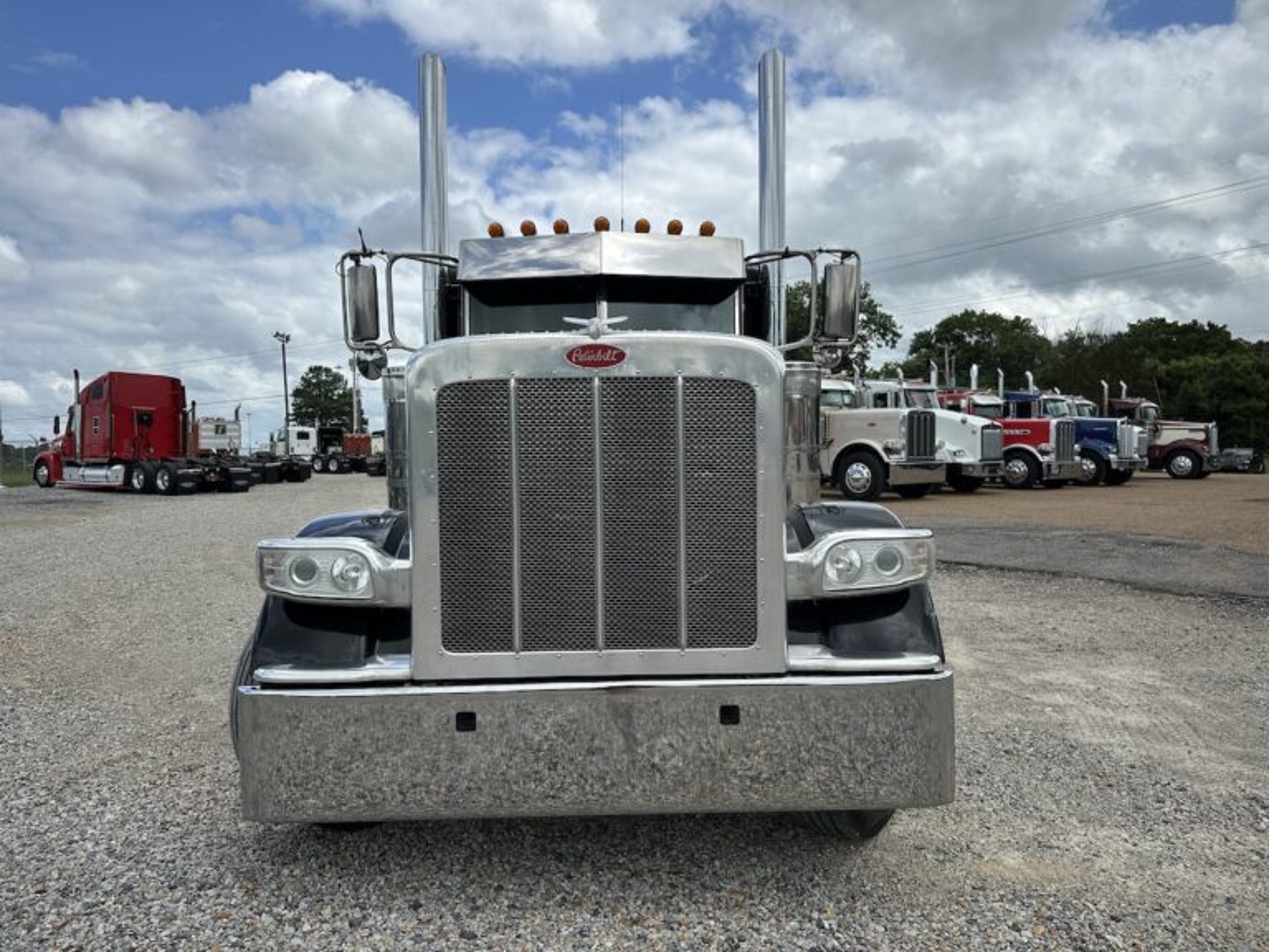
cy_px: 476
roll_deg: +0.6
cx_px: 634
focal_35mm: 24
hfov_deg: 71.6
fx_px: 880
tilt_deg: +0.1
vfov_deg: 56.8
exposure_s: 1/5848
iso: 80
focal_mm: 6.86
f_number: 1.78
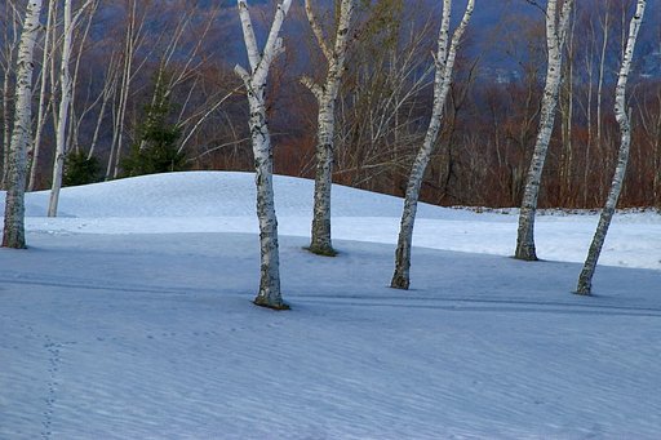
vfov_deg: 4.6
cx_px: 330
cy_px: 220
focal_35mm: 300
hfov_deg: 6.9
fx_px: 5506
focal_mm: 200
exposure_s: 1/400
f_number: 9
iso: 200
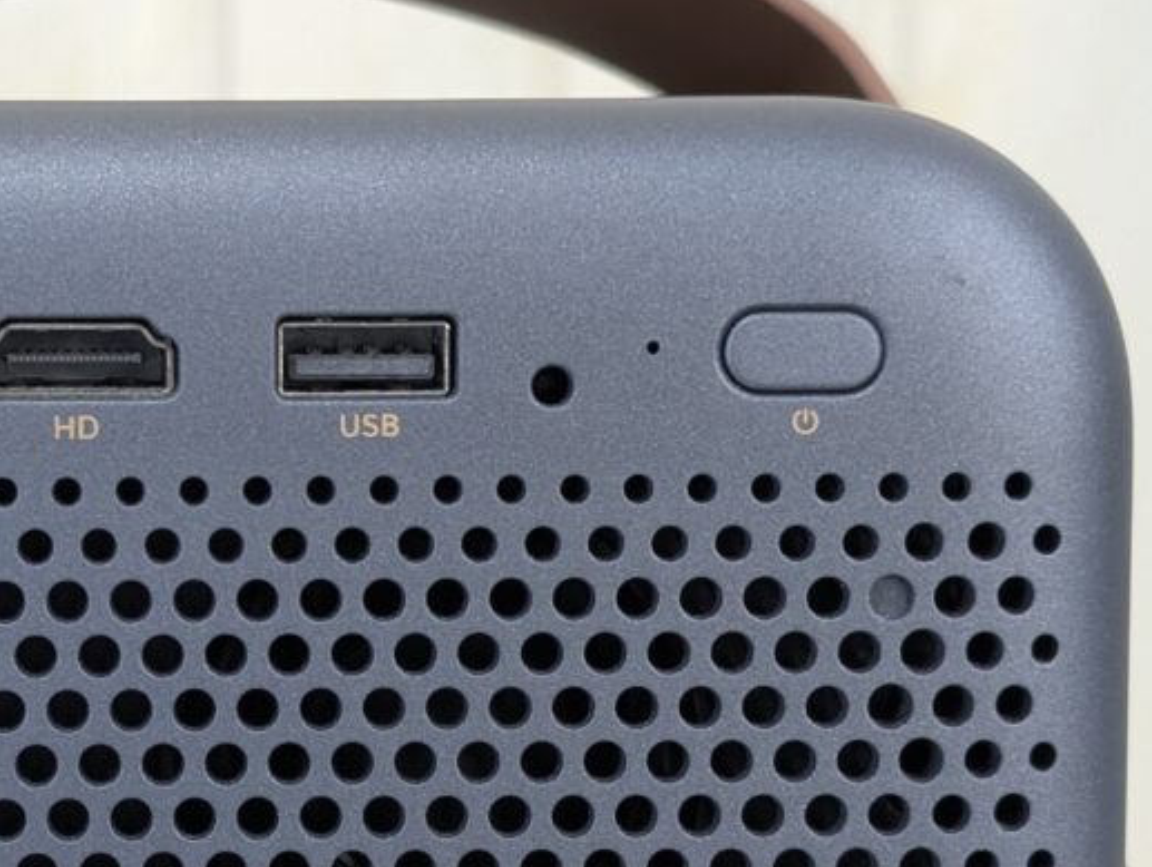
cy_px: 569
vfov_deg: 15.2
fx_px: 3232
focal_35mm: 97
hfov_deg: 20.0
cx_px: 212
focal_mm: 6.9
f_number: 1.68
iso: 695
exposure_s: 1/117
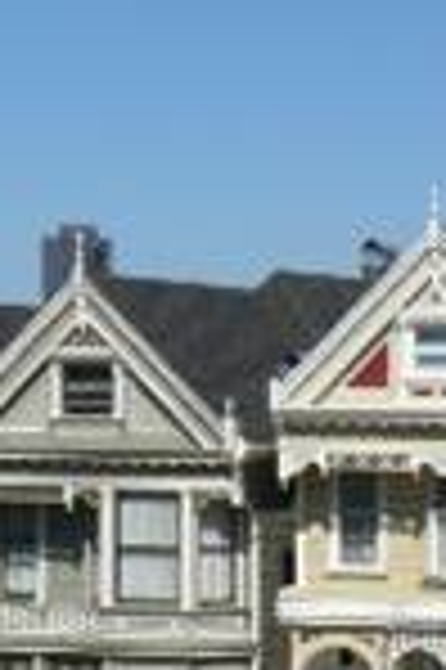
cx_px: 423
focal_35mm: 181
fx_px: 3371
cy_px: 701
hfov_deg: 7.5
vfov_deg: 11.2
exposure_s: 1/500
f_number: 7.1
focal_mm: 9.1
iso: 100
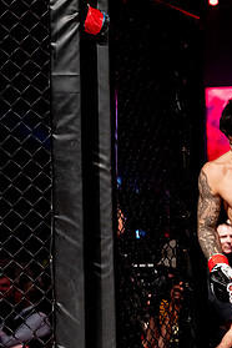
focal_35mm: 104
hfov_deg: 12.9
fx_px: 1005
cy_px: 162
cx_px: 262
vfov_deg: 19.6
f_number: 2.8
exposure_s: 1/640
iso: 2500
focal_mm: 50
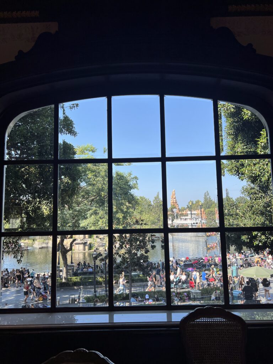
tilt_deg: +7.2
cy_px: 182
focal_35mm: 26
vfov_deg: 67.3
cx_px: 136
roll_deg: +1.1
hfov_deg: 53.1
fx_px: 273
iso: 50
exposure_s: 1/1669
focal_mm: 5.7
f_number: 1.5
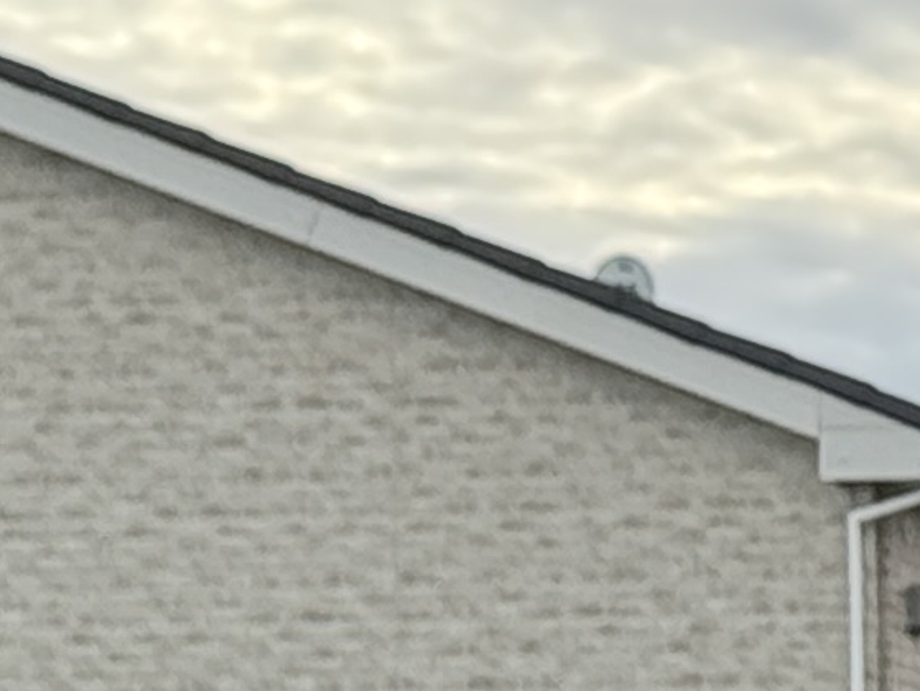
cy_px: 1287
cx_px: 2813
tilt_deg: +1.6
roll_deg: +0.8
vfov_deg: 4.3
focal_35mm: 346
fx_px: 9202
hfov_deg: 5.4
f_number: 1.78
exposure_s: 1/699
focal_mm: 6.76
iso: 100
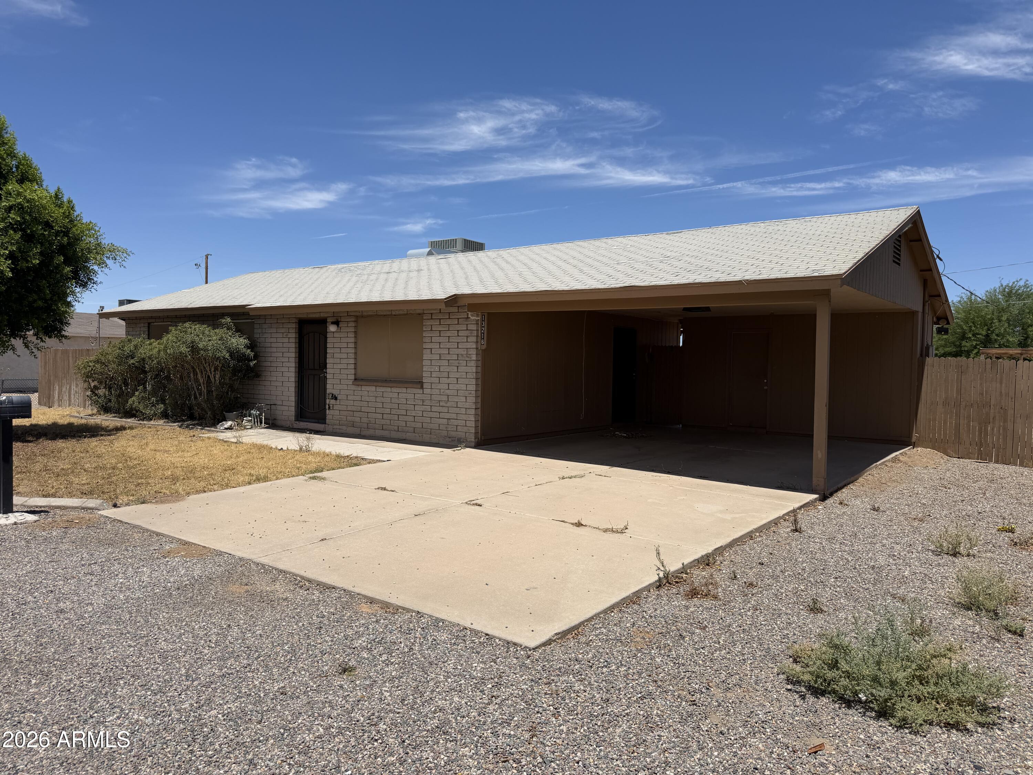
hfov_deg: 71.6
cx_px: 516
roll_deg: -1.1
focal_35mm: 24
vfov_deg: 56.8
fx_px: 716
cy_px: 388
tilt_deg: -1.3
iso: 80
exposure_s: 1/8130
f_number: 1.78
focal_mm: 6.76
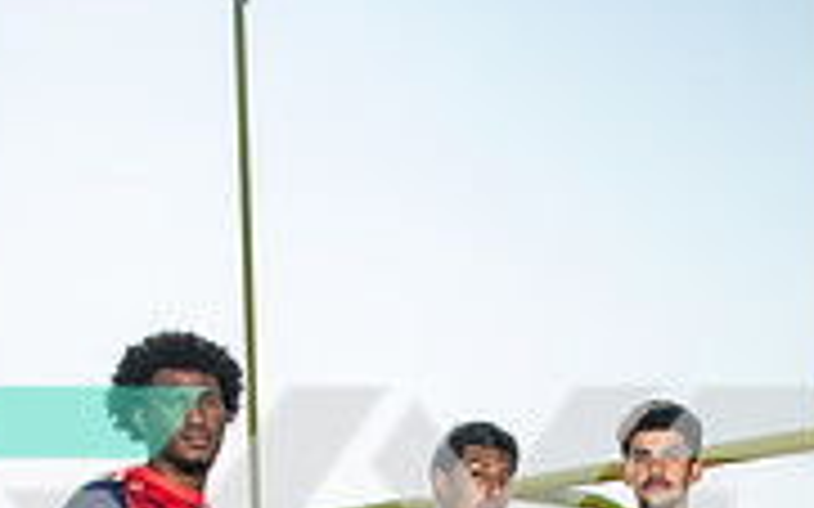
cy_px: 845
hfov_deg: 30.6
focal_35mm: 66
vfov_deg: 17.0
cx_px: 607
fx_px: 1464
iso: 100
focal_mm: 26
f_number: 6.3
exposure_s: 1/400
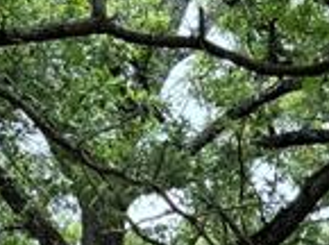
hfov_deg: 11.6
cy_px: 549
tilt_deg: +6.9
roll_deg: -1.9
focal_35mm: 170
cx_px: 241
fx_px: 1612
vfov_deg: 8.1
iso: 80
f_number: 1.78
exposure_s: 1/739
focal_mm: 6.76
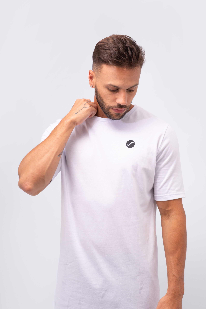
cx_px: 103
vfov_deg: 39.6
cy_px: 154
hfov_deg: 27.0
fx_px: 429
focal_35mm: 50
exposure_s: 1/160
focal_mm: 50
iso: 250
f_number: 9
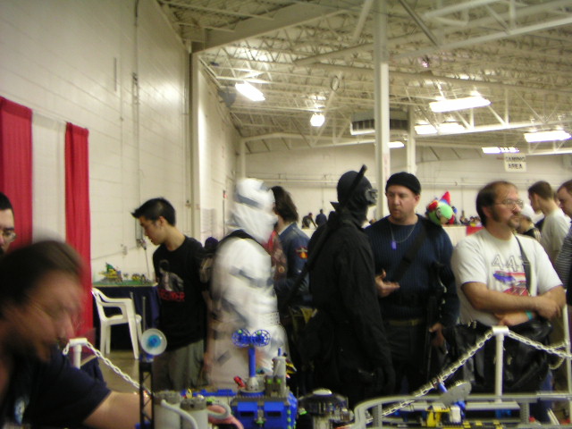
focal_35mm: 53
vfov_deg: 27.5
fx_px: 876
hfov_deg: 36.2
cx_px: 286
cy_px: 214
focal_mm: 6.9
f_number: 3.1
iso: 100
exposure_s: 1/4
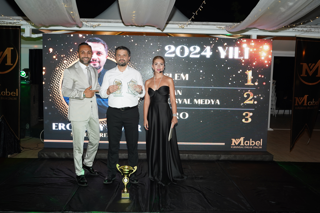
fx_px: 311
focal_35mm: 35
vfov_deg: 37.9
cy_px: 106
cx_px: 160
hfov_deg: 54.4
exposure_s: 1/100
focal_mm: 35
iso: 640
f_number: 4
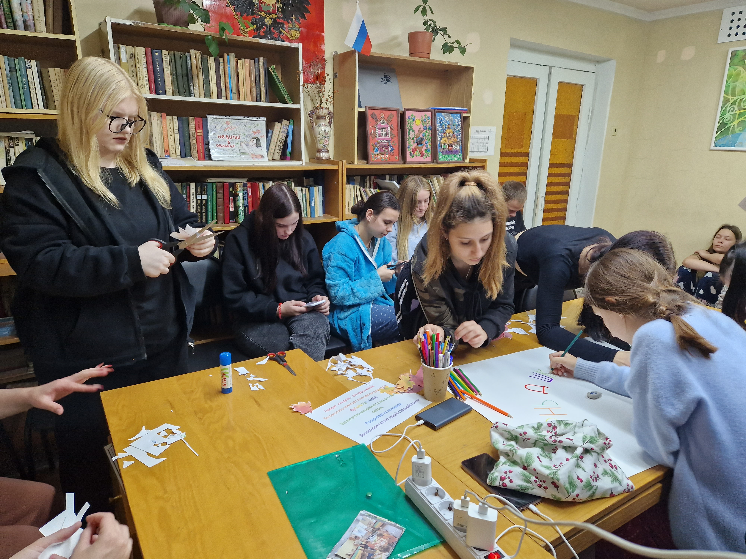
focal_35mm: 23
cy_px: 280
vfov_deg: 58.9
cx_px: 373
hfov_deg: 73.9
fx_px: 496
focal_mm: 5.4
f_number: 1.8
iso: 125
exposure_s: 1/100
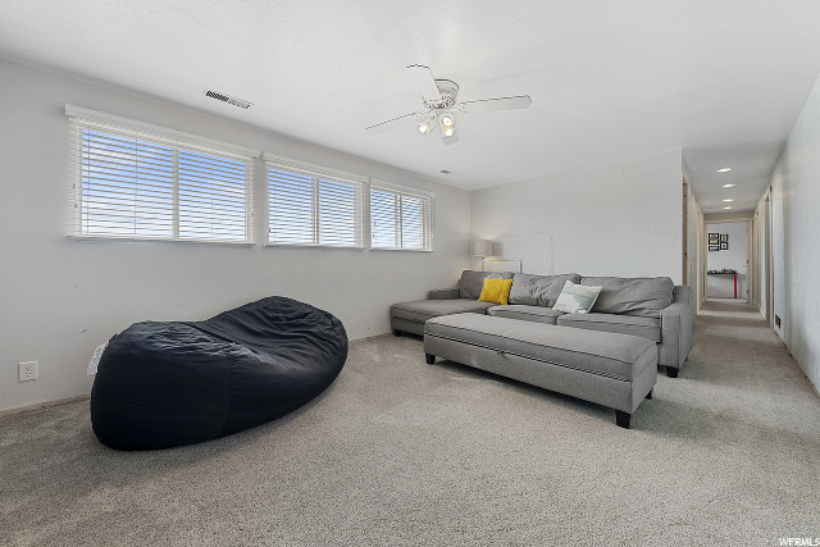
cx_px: 410
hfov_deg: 108.3
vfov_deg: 85.5
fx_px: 296
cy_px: 274
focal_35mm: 13
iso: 64
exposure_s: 1/2.5
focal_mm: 13
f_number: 8
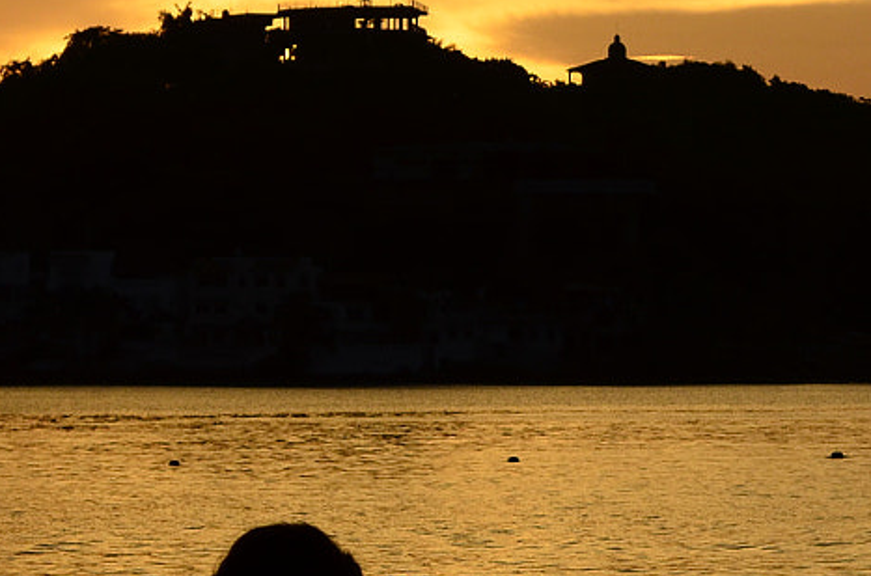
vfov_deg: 4.8
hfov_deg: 7.3
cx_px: 856
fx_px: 6824
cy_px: 230
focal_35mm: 283
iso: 320
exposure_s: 1/500
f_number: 5.6
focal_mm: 55
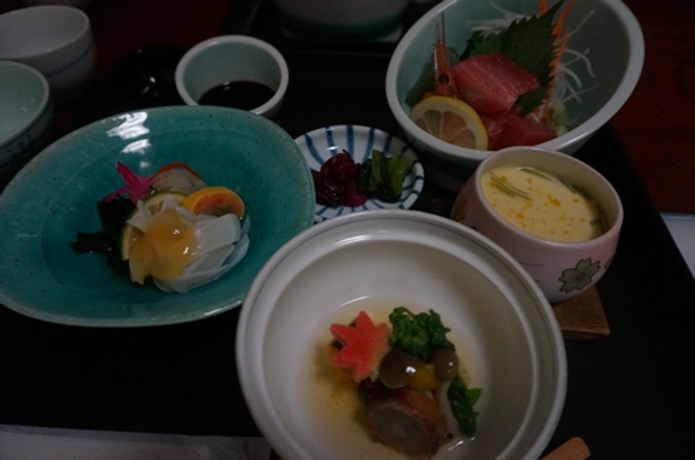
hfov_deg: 73.8
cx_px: 348
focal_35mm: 24
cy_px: 230
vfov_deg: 52.9
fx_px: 462
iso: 3200
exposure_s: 1/160
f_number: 4
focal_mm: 16
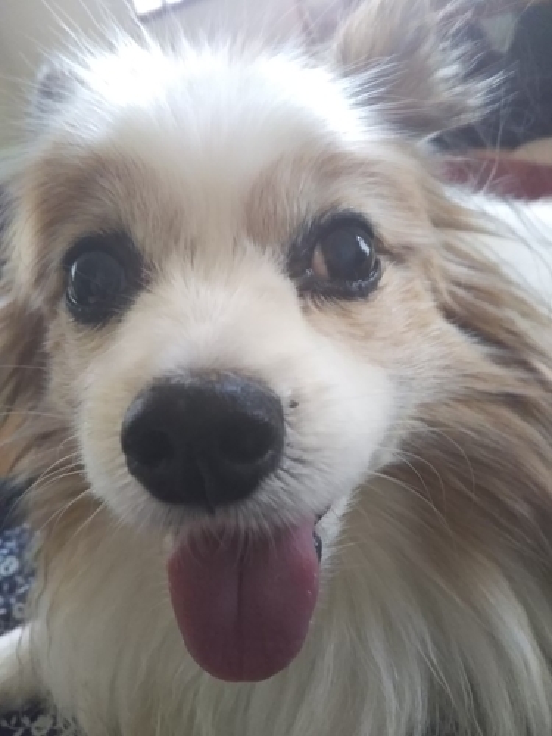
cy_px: 368
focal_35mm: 30
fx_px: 638
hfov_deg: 46.8
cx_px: 276
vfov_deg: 60.0
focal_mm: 4
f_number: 2.2
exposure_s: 1/11
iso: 640
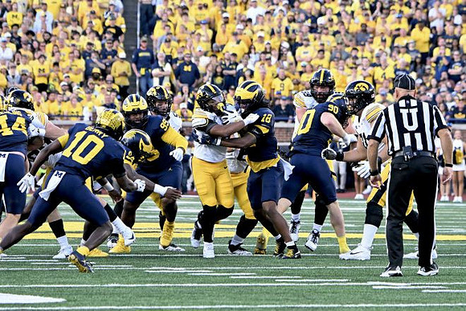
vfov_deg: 4.4
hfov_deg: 6.5
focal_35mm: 315
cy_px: 156
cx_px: 233
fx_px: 4078
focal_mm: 210
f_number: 5.3
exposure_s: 1/1000
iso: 3200
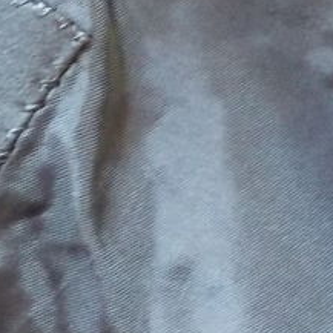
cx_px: -25
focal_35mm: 122
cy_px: -57
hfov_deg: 14.0
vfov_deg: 13.9
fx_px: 1328
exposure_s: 1/6
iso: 800
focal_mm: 4.1
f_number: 3.3
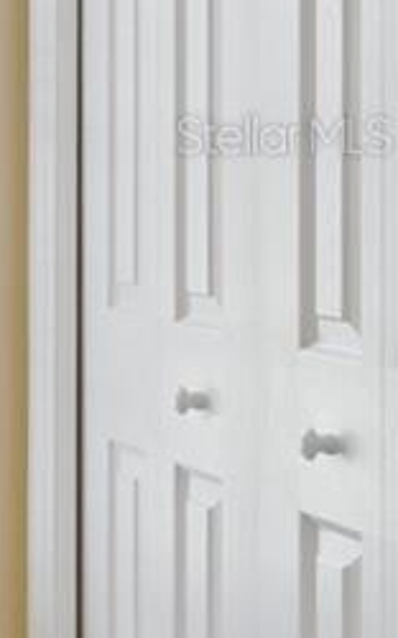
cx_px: -1638
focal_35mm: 98
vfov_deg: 21.0
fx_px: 1703
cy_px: 135
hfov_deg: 6.2
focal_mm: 10
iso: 100
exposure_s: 1/60
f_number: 7.1
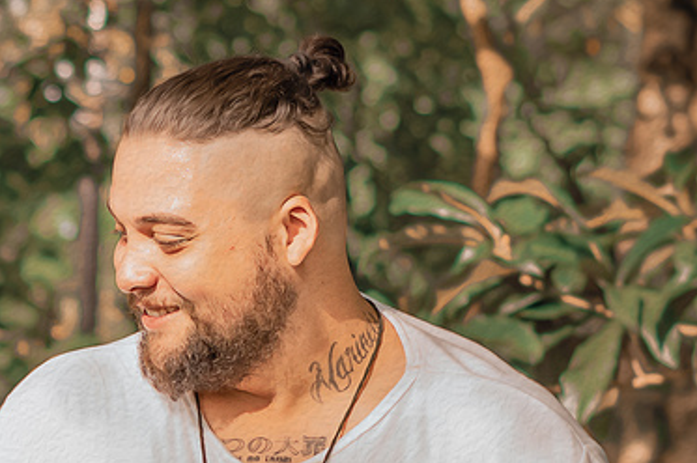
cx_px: -32
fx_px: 4662
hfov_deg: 8.5
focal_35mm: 241
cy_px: 478
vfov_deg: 5.7
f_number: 2.8
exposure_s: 1/400
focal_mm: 50
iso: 200
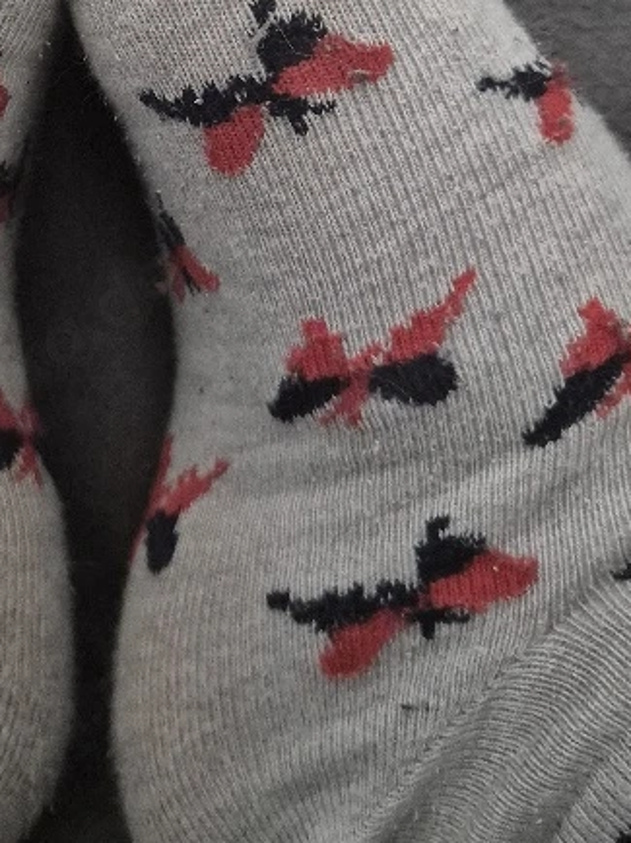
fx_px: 1289
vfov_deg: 33.4
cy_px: 19
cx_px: 91
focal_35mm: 53
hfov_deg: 26.8
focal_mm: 5.4
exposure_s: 1/25
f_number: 1.8
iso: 1600
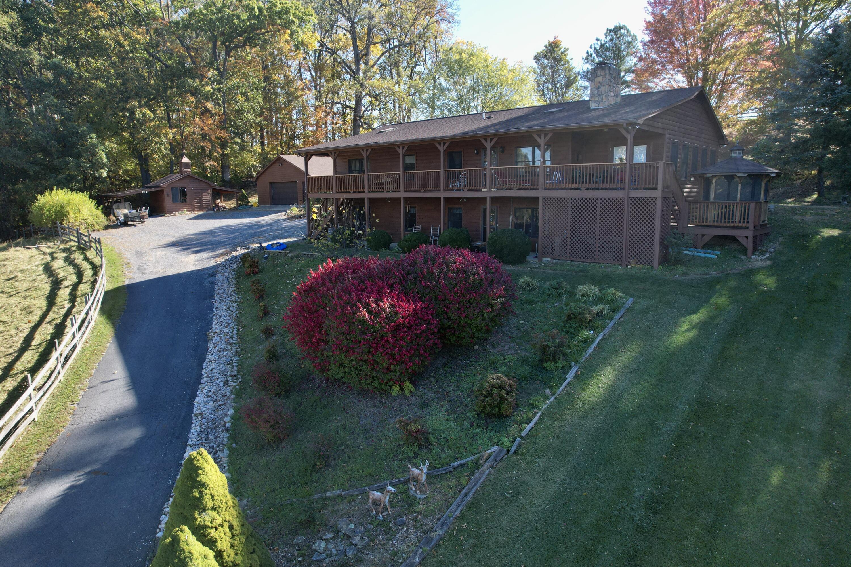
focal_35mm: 22
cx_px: 426
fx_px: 520
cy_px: 284
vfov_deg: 57.2
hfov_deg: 78.6
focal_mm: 8.38
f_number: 2.8
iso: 100
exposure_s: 1/500
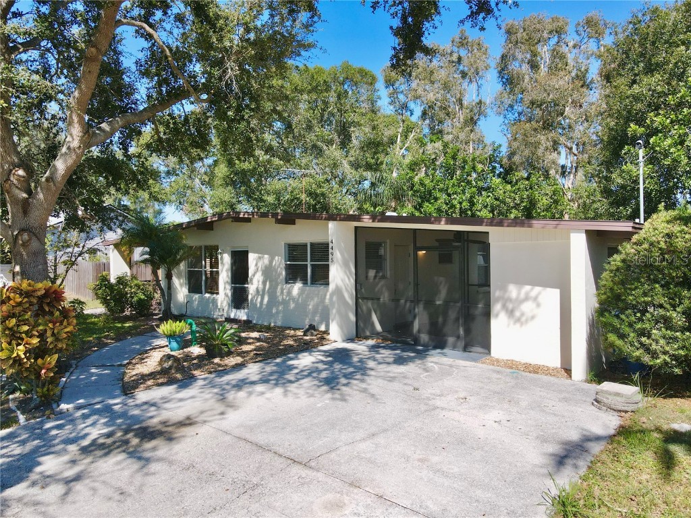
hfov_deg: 71.6
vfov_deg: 56.8
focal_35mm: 24
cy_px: 259
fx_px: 479
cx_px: 346
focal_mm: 4.5
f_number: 2.8
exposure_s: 1/725
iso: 110
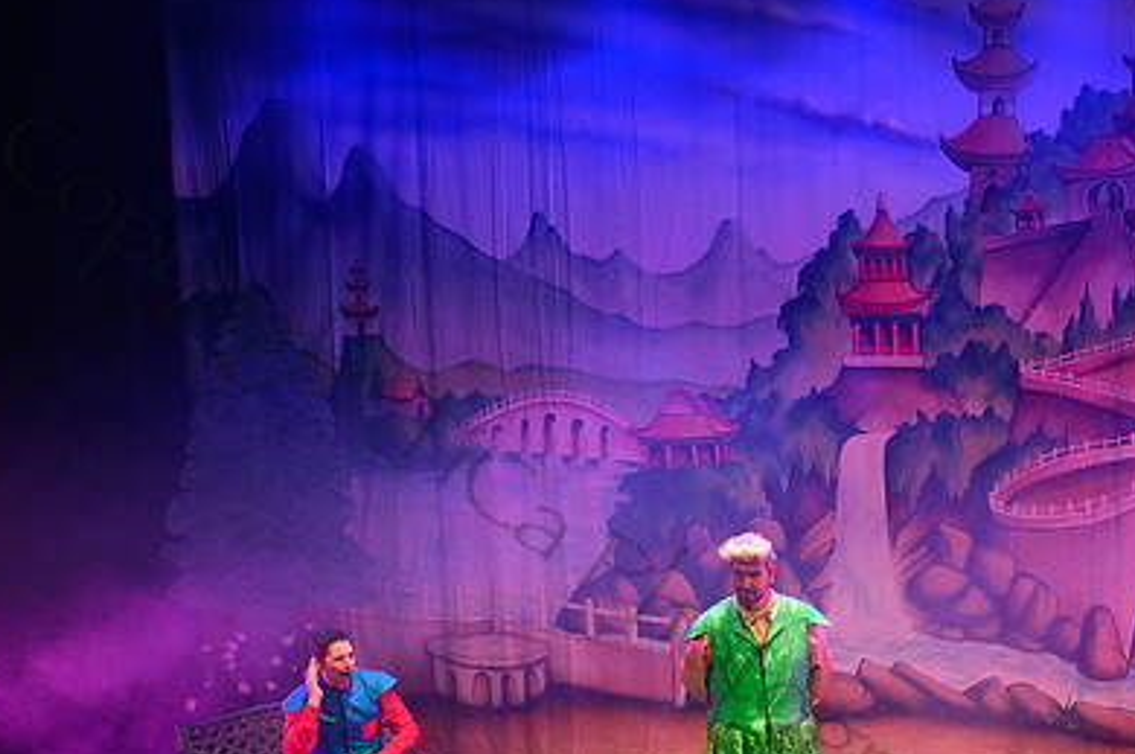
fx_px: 2015
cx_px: 1011
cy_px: 579
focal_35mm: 64
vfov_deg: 21.0
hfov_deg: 30.2
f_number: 5.6
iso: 1250
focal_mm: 27
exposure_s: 1/60
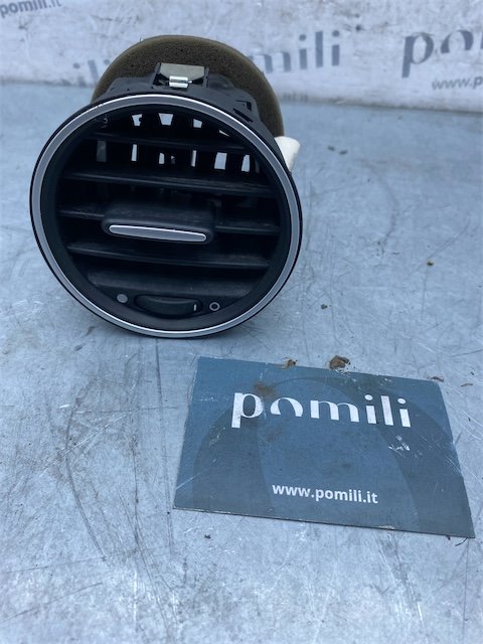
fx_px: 484
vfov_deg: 67.3
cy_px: 322
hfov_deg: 53.1
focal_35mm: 26
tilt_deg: -45.5
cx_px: 242
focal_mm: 4.25
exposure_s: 1/527
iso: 32
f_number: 1.8
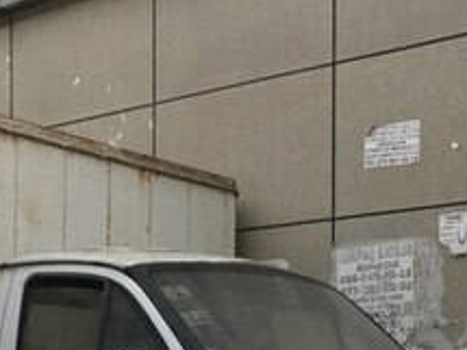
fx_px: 1160
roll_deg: +0.7
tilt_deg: -1.1
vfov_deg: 16.4
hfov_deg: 22.2
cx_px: 46
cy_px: 432
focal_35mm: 86
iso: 20
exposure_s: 1/509
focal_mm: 3.99
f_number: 1.8
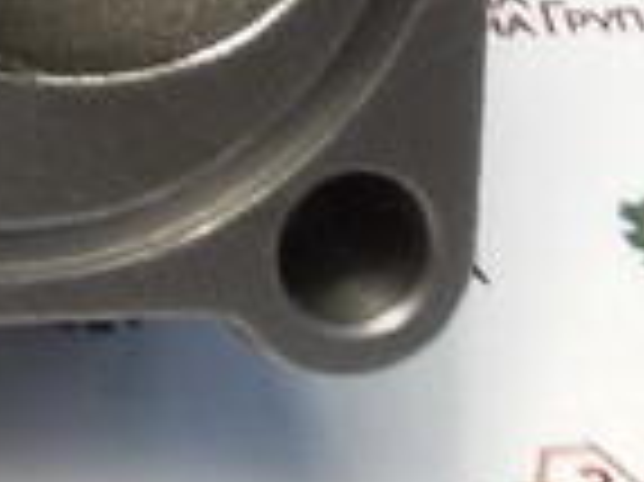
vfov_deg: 6.3
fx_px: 4034
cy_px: -910
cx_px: -1135
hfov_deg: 8.1
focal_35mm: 217
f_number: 2.4
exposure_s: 1/33
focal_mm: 2.93
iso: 50
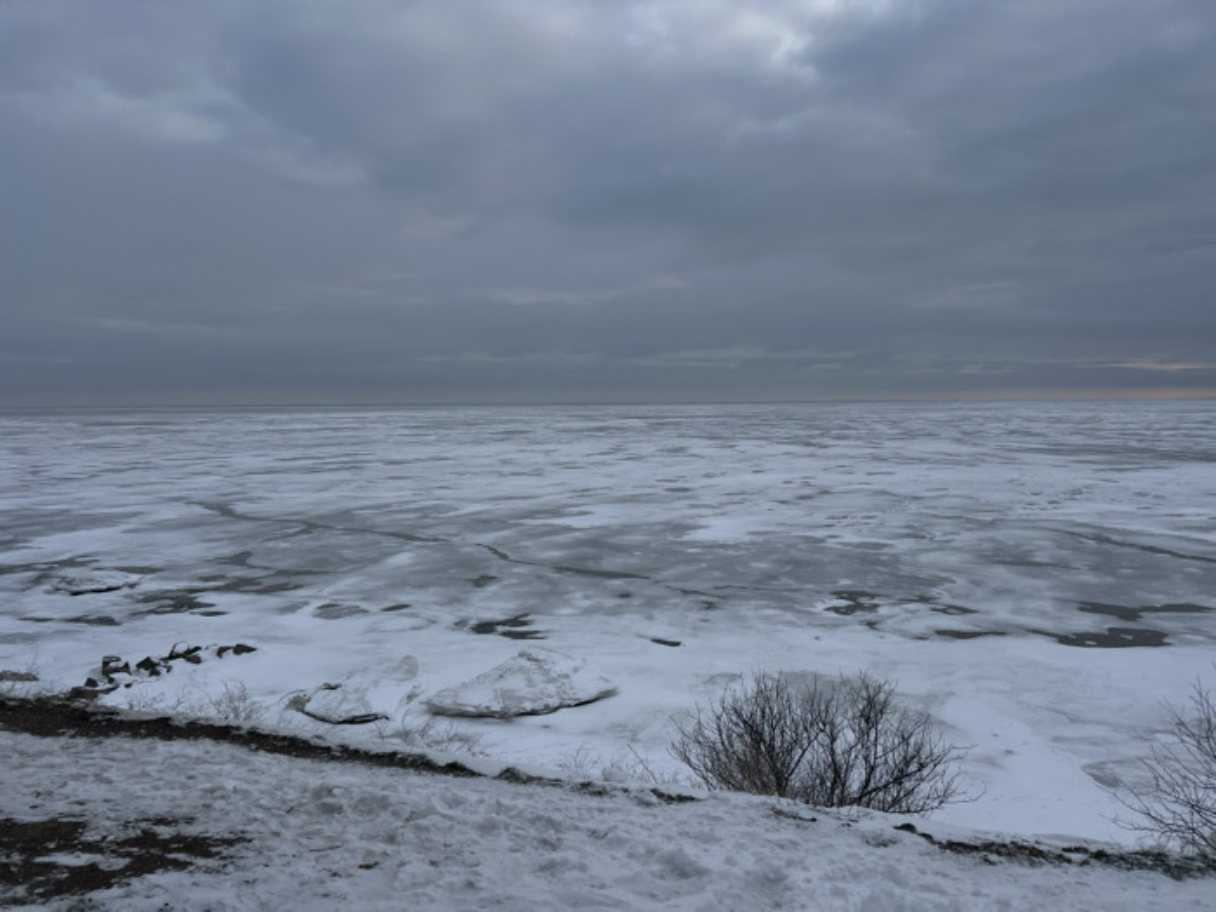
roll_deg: +0.6
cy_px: 456
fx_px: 913
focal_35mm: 26
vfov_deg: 53.1
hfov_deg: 67.3
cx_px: 608
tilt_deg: -3.0
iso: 50
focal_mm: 5.7
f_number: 1.5
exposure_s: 1/3704
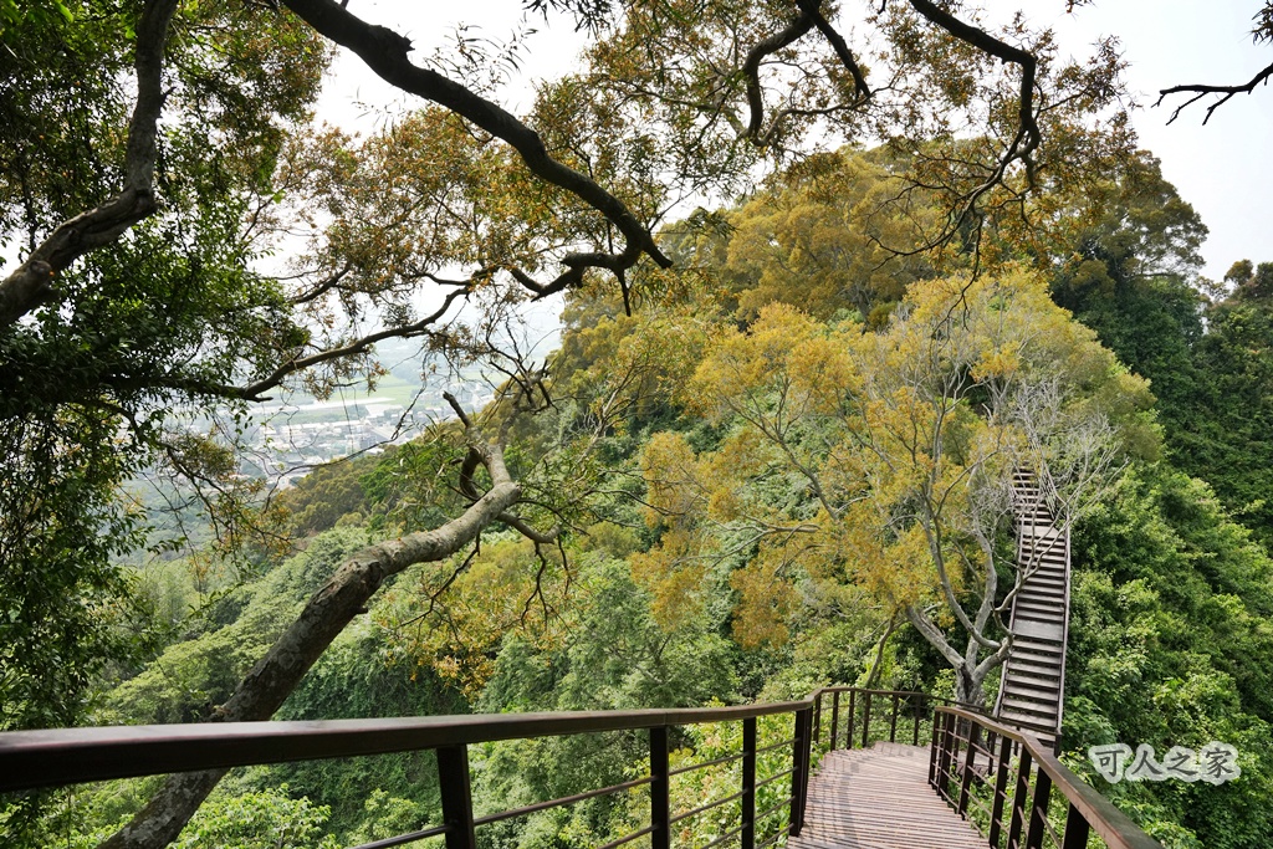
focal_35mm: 24
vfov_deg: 53.1
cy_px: 424
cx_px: 636
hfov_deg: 73.7
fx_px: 849
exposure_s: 1/1600
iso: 1250
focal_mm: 24
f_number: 8
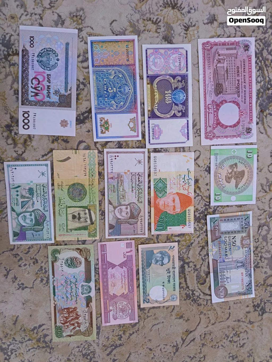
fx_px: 251
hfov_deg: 56.8
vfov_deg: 71.6
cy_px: 181
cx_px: 136
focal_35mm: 24
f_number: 1.75
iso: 3343
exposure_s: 1/33.3
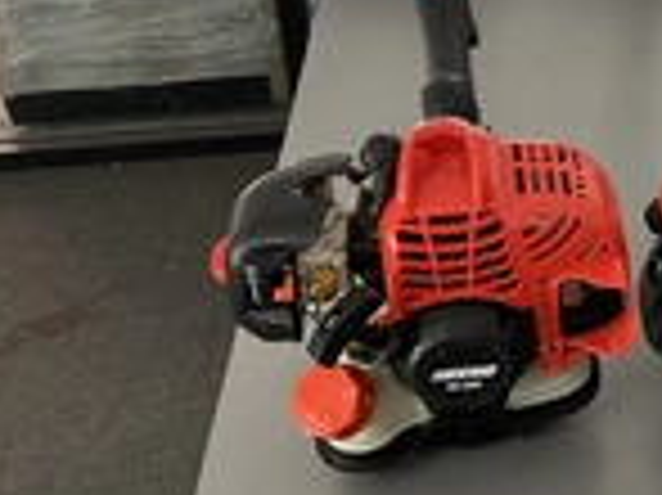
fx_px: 1510
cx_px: 811
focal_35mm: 79
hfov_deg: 22.6
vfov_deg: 18.6
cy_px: 153
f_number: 1.8
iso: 100
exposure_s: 1/60
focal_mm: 3
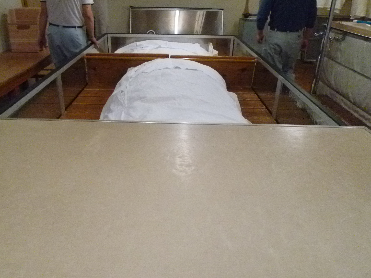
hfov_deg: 63.3
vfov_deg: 49.6
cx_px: 165
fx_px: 300
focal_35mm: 28
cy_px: 117
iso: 800
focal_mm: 4.3
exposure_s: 1/60
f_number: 2.2
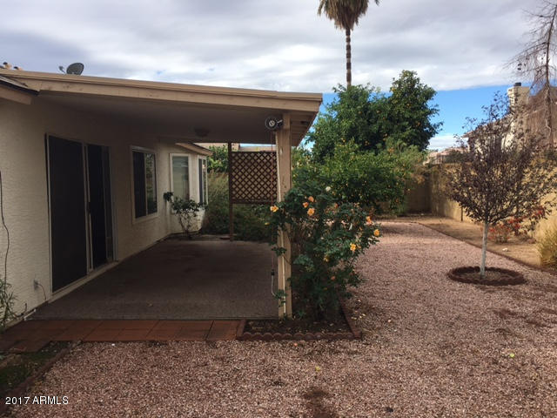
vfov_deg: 48.2
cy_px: 209
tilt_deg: -2.5
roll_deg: +2.4
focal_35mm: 29
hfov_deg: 61.7
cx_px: 278
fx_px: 467
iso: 25
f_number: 2.2
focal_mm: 4.15
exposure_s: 1/905
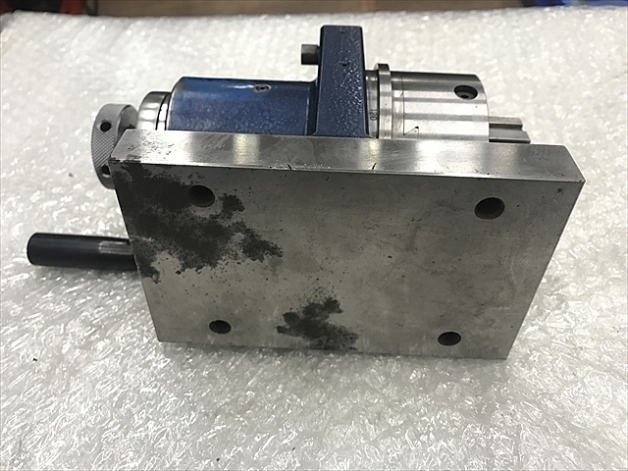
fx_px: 508
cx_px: 314
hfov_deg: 63.4
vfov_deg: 49.7
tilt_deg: -45.1
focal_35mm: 28
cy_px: 236
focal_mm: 3.99
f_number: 1.8
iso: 40
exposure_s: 1/30
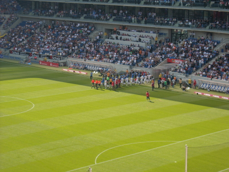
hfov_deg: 18.7
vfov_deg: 14.1
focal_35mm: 105
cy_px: 86
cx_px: 114
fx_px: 695
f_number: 4.7
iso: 64
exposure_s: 1/201
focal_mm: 17.1
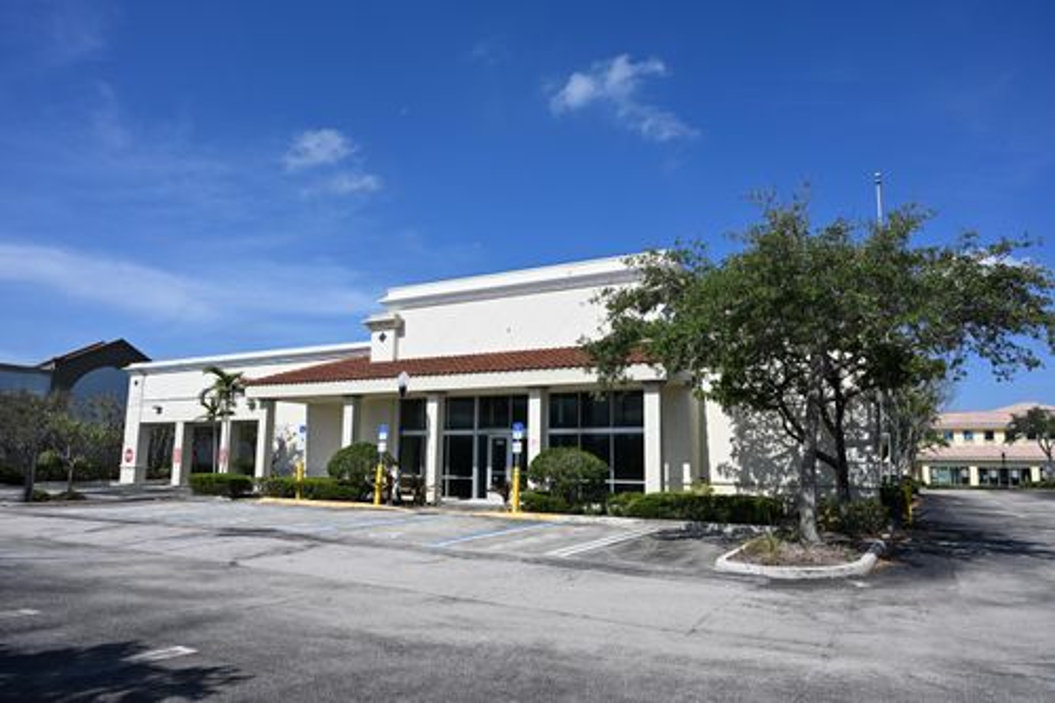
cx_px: 528
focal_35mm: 24
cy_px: 352
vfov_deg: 53.1
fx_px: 703
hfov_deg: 73.8
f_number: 8
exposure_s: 1/500
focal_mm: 24
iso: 100
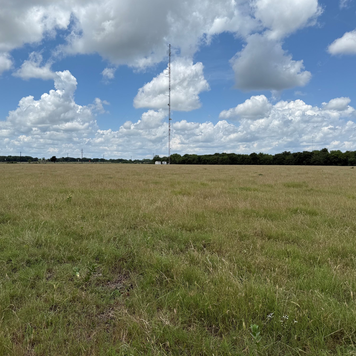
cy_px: 175
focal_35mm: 29
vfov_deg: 55.6
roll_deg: +0.2
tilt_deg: -1.5
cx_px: 154
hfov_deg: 55.4
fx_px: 337
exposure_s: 1/7353
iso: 80
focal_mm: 6.76
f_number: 1.78
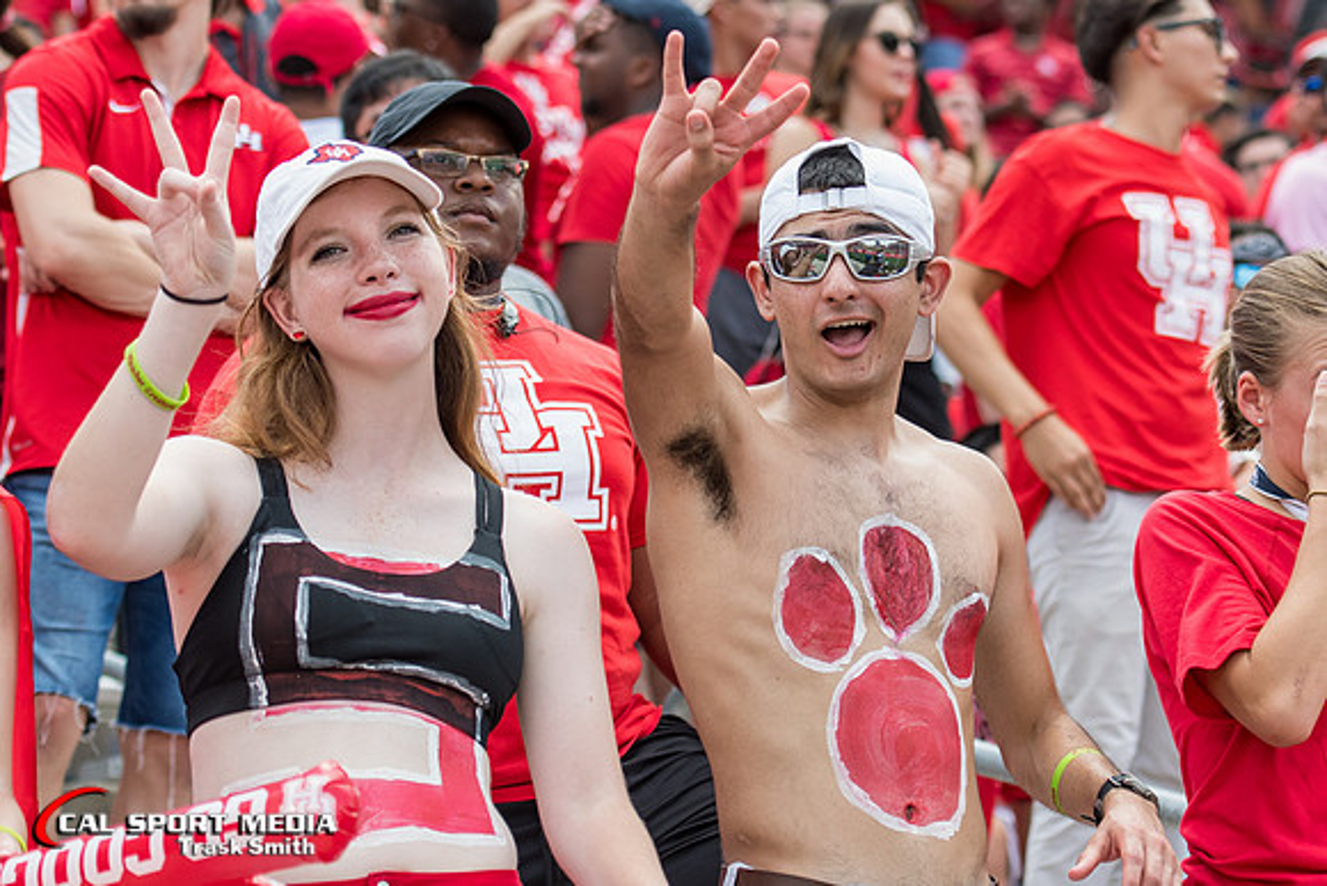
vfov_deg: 9.3
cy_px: 304
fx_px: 5455
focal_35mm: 148
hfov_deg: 13.9
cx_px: 812
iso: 450
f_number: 4
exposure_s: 1/1250
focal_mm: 70
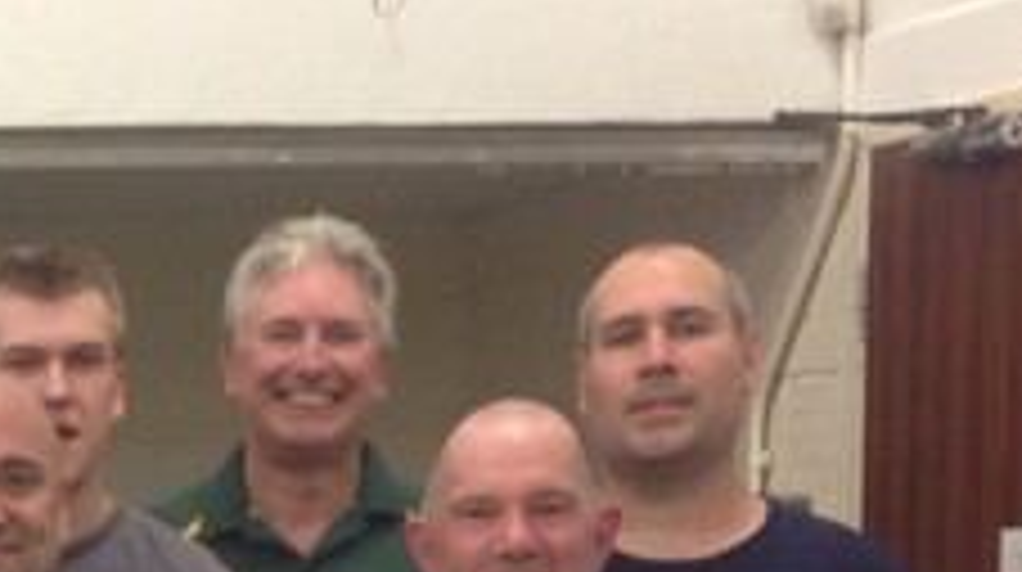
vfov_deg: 8.6
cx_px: -164
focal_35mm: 135
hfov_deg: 15.4
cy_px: 1045
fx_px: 3654
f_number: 2.4
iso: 100
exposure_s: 1/17
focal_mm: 4.28
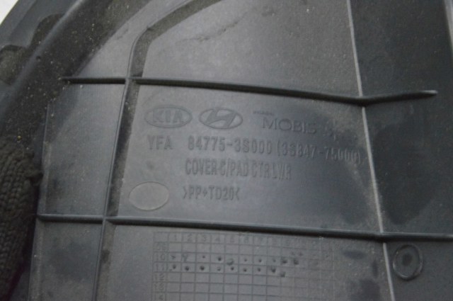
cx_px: 226
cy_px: 150
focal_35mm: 82
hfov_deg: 24.6
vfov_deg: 16.5
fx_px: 1037
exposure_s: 1/15
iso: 6400
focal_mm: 55
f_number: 20
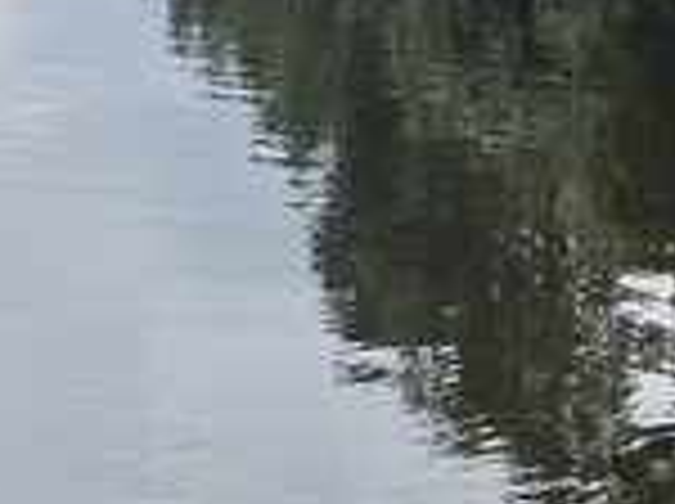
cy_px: -212
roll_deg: -0.1
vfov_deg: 11.4
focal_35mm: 125
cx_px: 212
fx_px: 2434
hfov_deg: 15.8
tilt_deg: -1.0
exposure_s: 1/5051
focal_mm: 4.2
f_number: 1.6
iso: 32
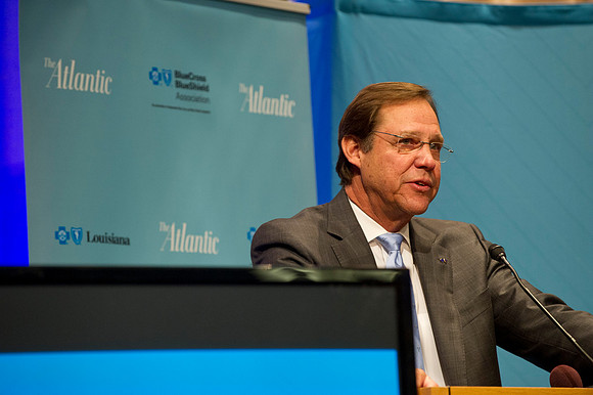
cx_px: 296
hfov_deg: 10.3
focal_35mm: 200
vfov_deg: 6.9
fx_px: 3292
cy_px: 198
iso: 2500
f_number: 4
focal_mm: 200
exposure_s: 1/125
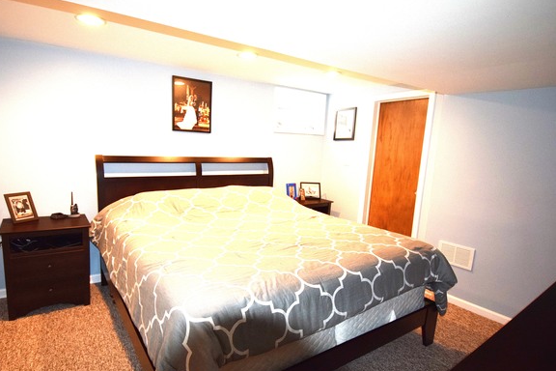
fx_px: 309
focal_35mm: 20
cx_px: 249
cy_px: 202
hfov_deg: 83.7
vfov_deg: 61.8
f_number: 3.8
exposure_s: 1/60
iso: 1600
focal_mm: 12
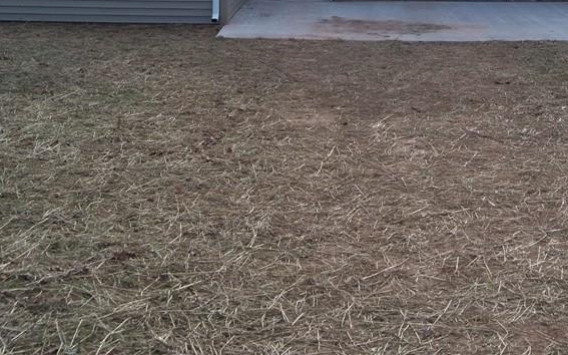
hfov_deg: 30.2
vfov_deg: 18.8
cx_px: 418
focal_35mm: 67
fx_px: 1037
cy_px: -15
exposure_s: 1/320
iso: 64
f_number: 3.5
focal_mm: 6.2
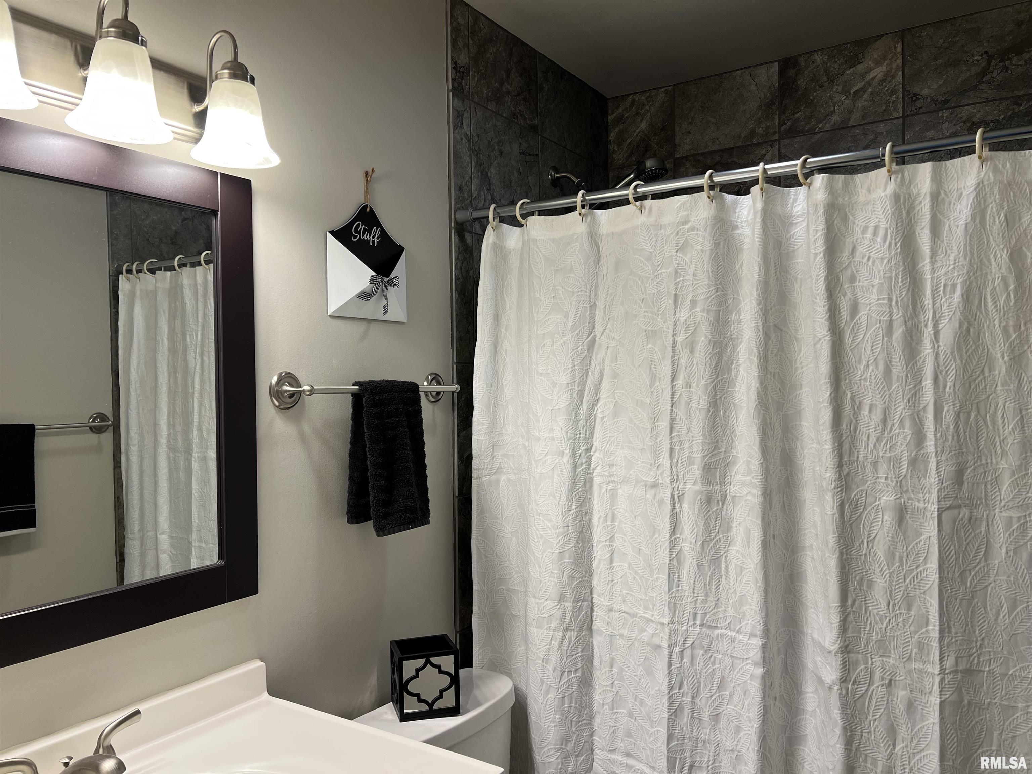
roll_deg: +0.8
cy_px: 387
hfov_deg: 67.3
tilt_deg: -1.4
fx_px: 775
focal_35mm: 26
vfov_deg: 53.1
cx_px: 516
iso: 64
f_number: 1.5
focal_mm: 5.7
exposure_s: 1/120
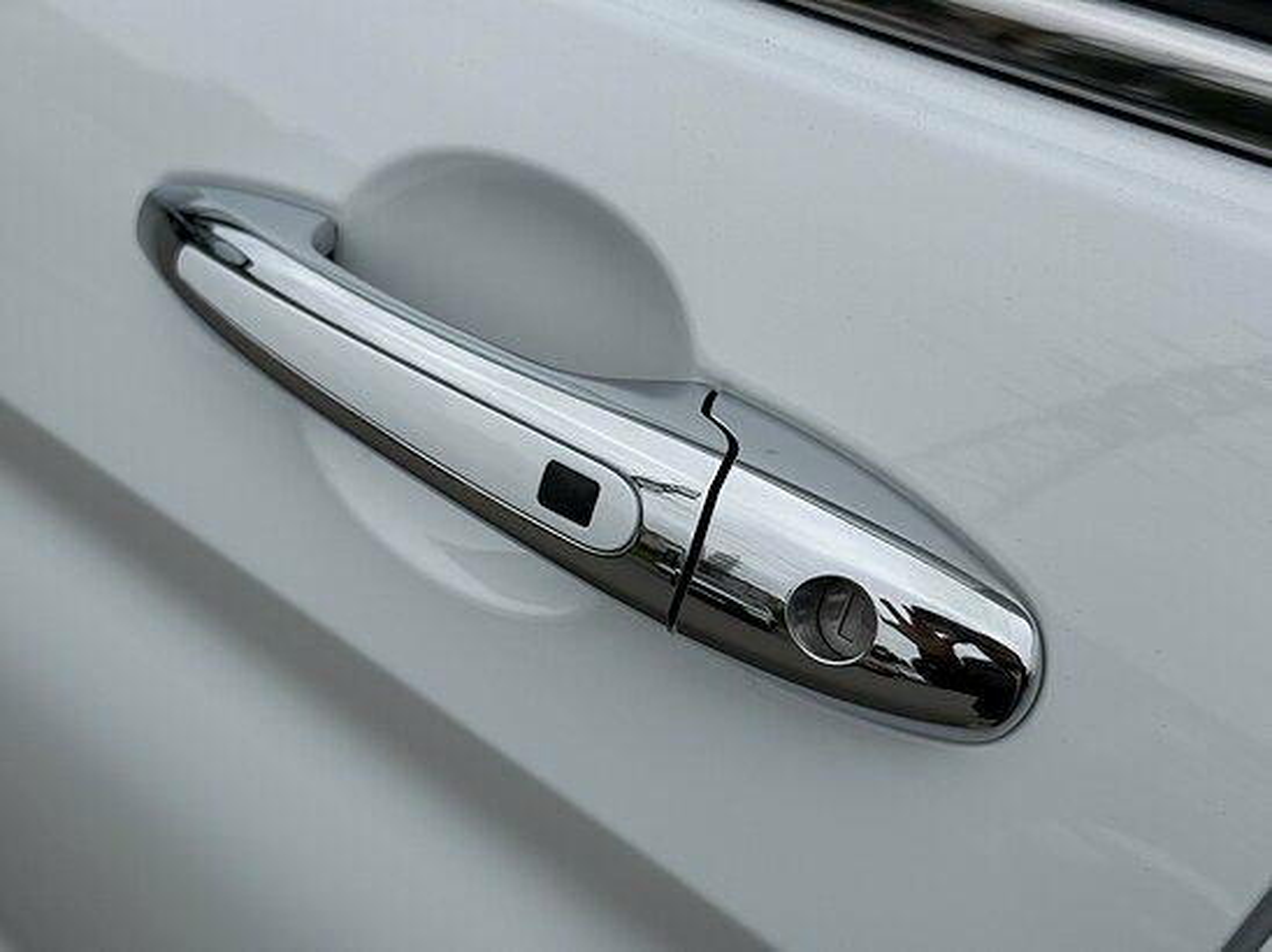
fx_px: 1762
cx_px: 636
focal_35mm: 48
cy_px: 476
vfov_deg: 30.2
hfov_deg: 39.7
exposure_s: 1/6024
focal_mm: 6.76
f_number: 1.78
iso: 64
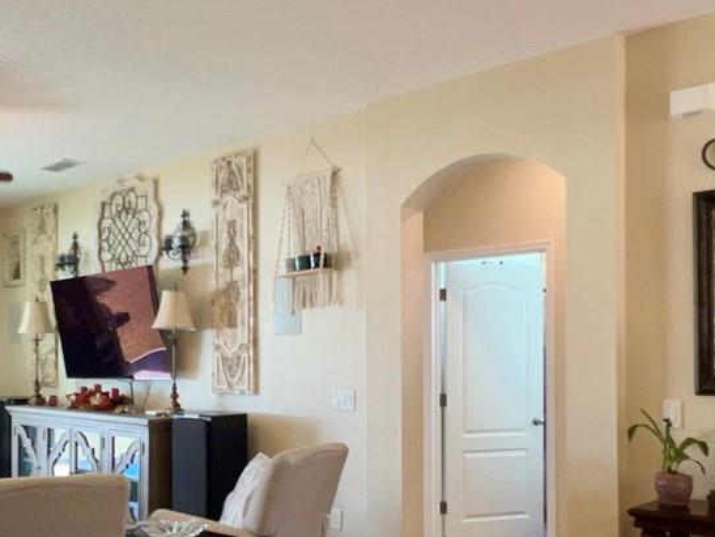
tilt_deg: -0.8
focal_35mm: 38
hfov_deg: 48.1
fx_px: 785
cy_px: 354
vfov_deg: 37.4
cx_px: 233
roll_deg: +0.6
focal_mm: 1.57
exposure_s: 1/29
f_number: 1.8
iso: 25
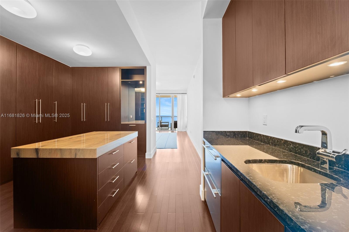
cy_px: 116
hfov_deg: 104.3
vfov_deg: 81.1
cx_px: 174
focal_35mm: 14
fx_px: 136
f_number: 8
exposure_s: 1/1.67
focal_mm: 14
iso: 200
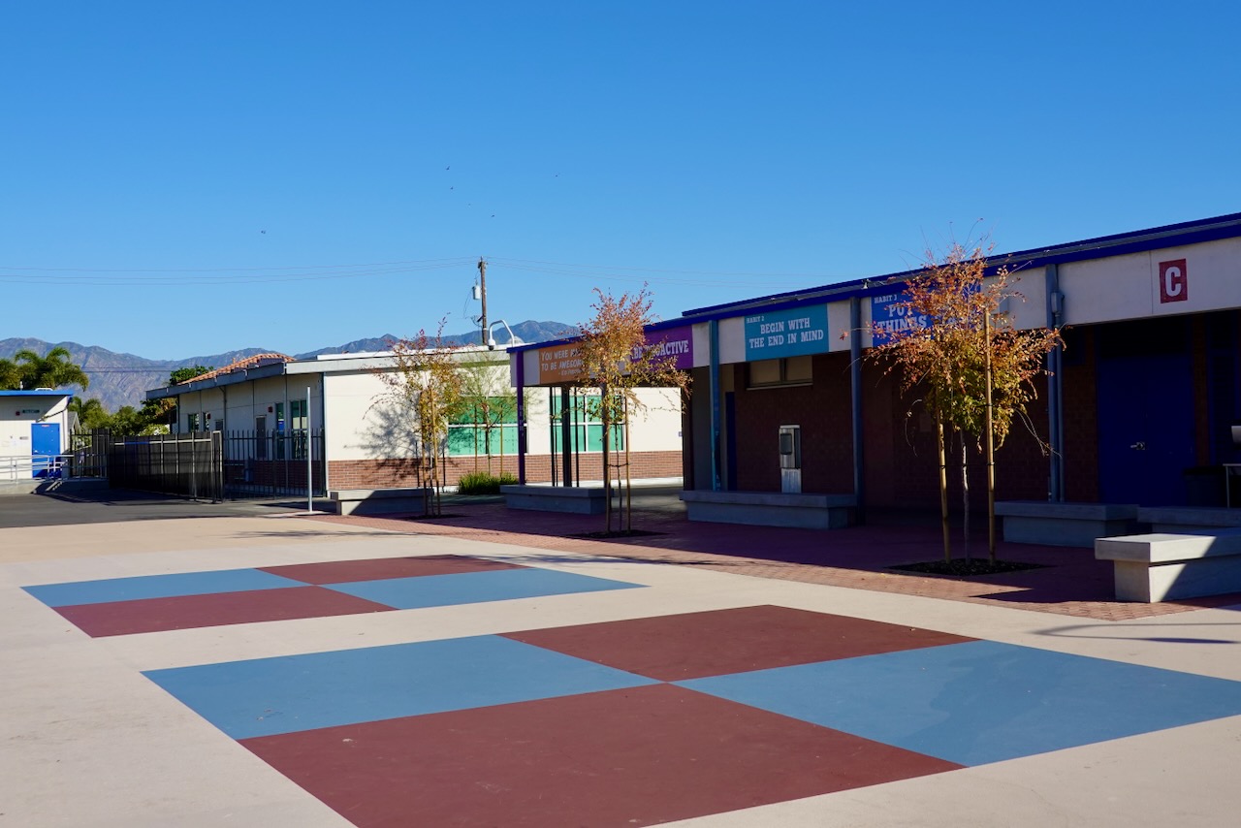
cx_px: 620
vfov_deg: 32.6
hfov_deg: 47.4
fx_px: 1414
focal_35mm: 41
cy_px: 414
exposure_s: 1/500
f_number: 5.6
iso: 100
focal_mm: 15.28
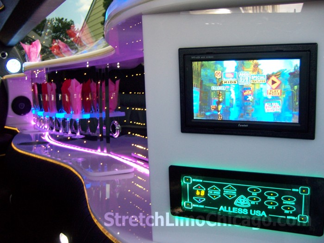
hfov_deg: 51.4
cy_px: 122
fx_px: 337
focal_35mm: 36
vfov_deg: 39.7
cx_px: 162
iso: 160
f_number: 2.8
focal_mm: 6.2
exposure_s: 1/8
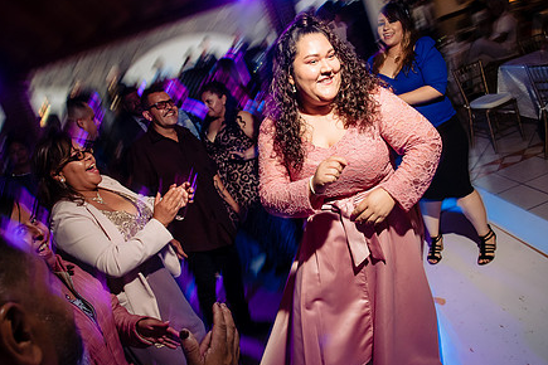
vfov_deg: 41.1
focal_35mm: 32
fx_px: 487
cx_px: 290
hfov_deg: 58.7
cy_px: 164
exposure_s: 1/50
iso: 2000
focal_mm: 24
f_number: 7.1
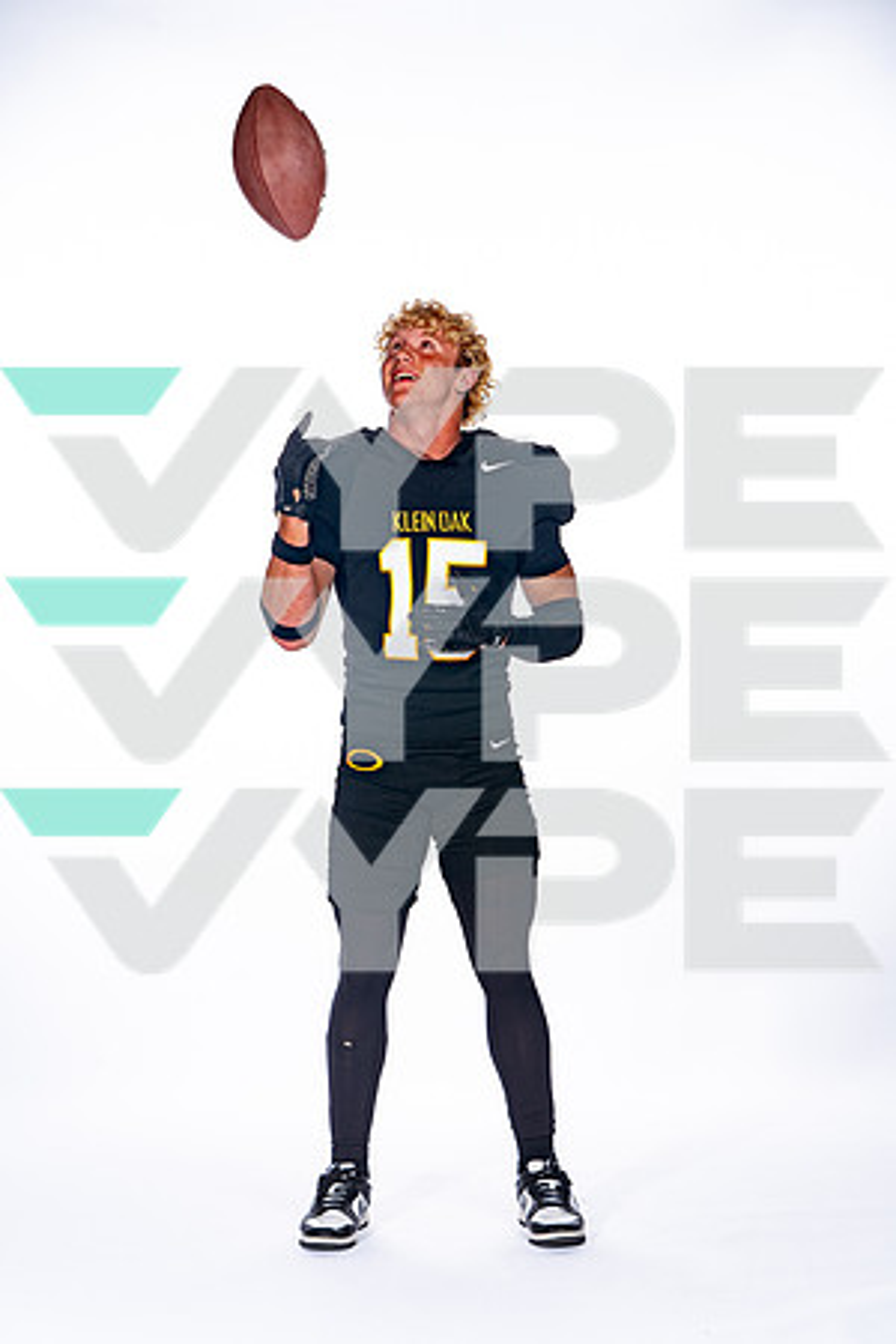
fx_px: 3210
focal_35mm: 86
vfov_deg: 23.6
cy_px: 672
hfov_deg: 15.9
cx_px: 448
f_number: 8
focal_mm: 86
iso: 250
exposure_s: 1/250
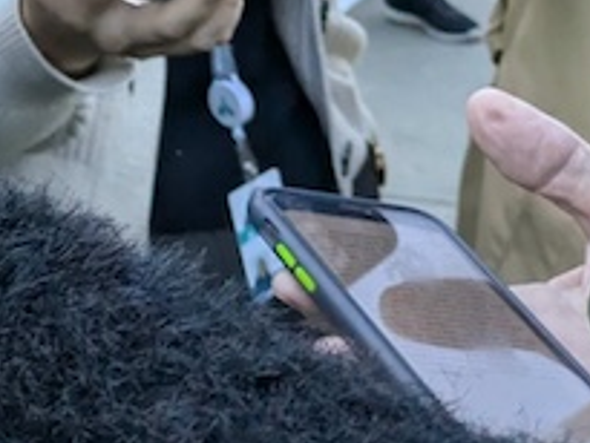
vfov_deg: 11.5
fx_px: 2081
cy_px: -266
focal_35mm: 122
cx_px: -420
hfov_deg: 14.5
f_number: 1.89
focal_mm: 5.43
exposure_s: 1/677
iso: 56
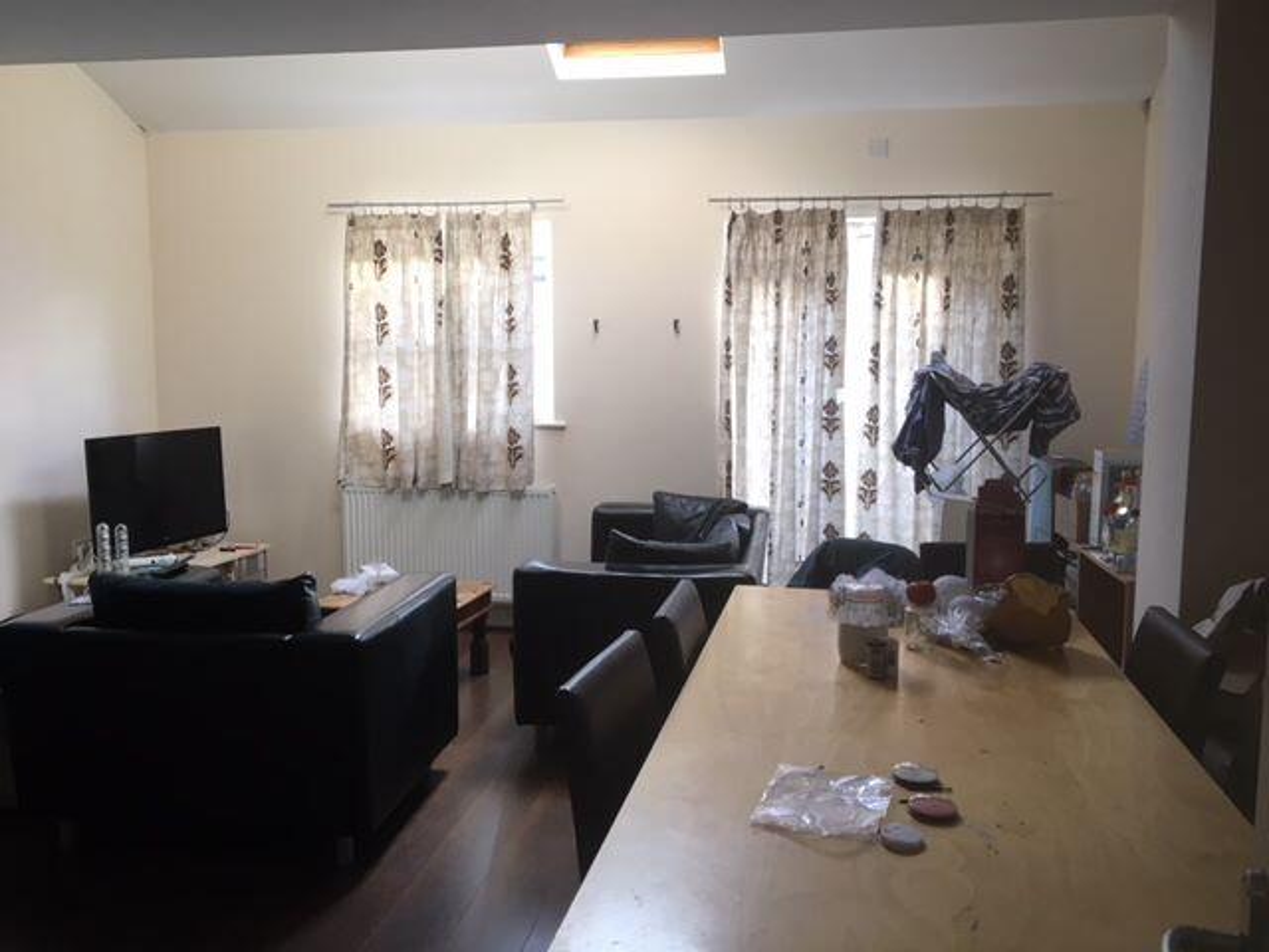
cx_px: 634
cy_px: 476
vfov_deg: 48.2
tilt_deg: -7.2
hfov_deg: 61.7
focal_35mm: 29
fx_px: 1063
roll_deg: -0.5
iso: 80
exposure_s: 1/33
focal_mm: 4.15
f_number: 2.2
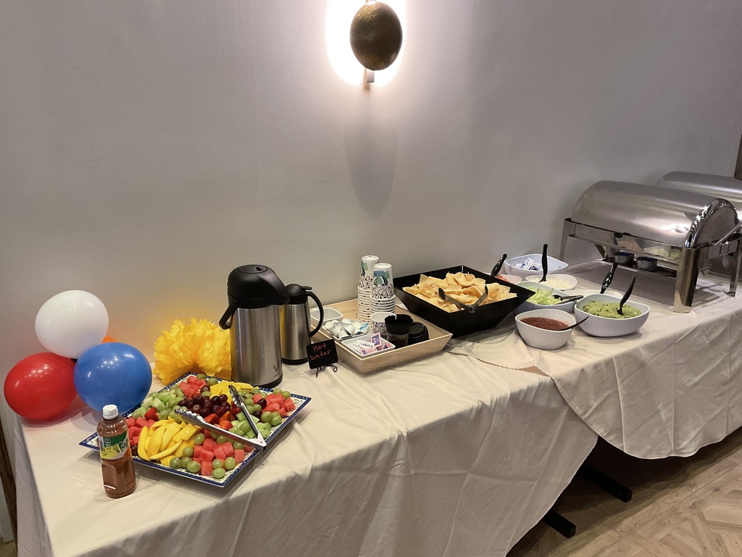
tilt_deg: -18.7
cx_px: 371
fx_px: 622
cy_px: 278
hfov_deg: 61.7
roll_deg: -0.5
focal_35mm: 29
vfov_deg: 48.2
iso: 100
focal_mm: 3
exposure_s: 1/60
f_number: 1.8
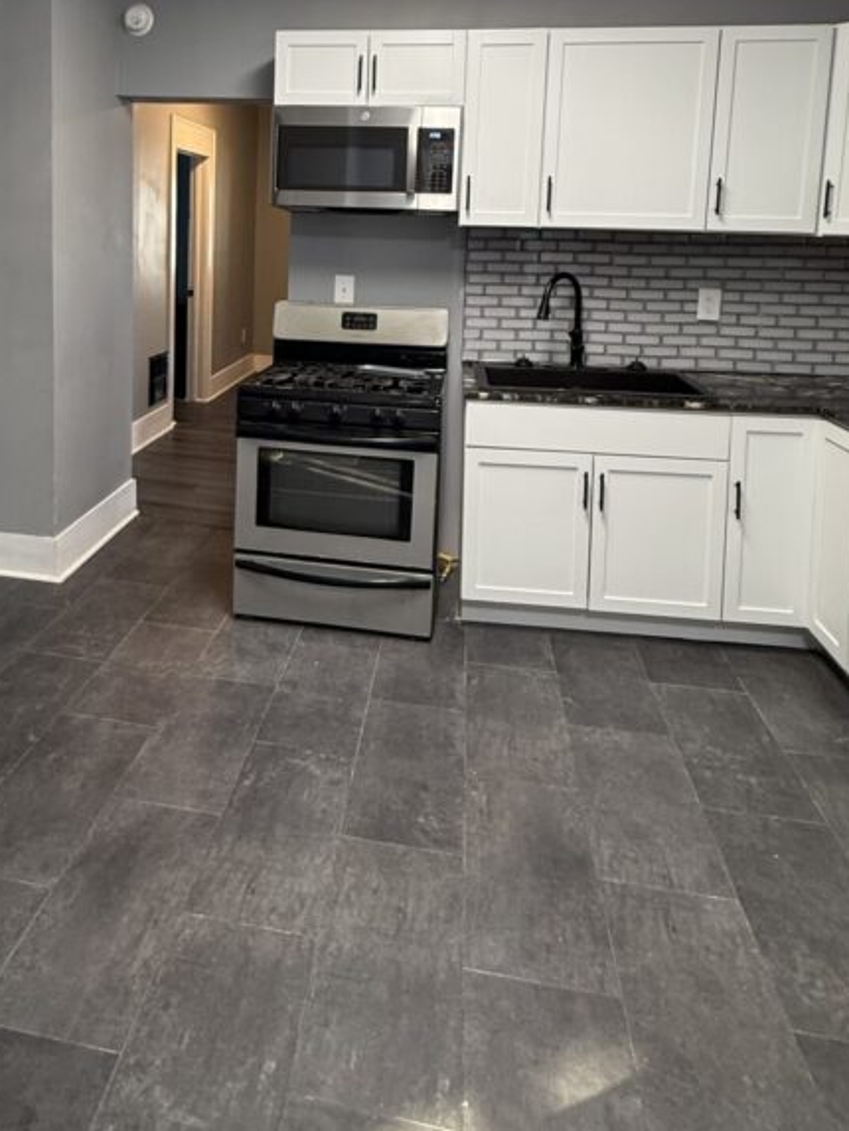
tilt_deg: -6.7
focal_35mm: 25
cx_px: 304
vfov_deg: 66.0
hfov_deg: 54.1
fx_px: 817
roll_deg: -2.6
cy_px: 314
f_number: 2.2
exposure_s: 1/60
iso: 250
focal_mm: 2.22
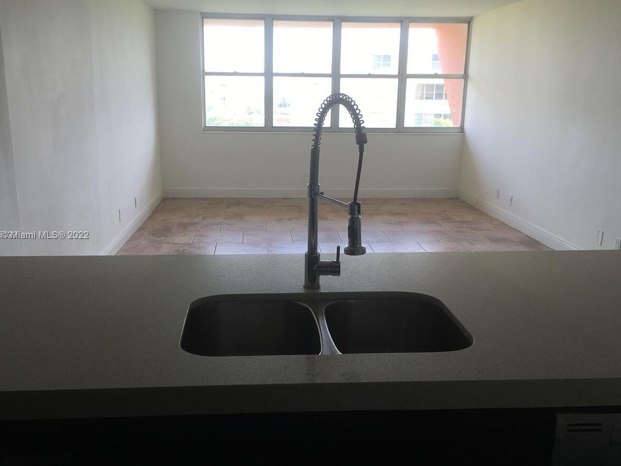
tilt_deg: -13.2
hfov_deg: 55.3
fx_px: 592
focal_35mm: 33
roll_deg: -0.7
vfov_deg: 43.0
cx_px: 301
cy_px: 235
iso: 25
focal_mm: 4.15
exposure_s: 1/120
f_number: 2.2
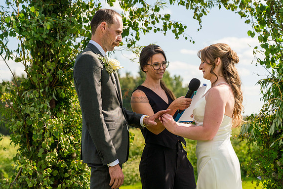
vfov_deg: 16.5
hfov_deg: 24.5
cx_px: 141
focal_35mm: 83
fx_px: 652
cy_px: 95
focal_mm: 82
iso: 400
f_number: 4.5
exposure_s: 1/2000
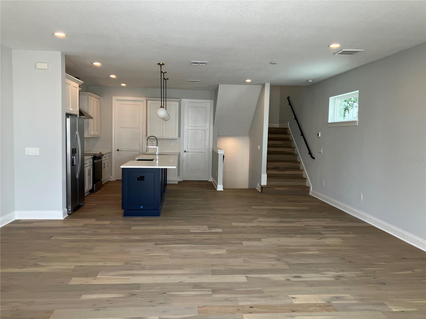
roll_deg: -0.4
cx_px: 213
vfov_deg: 49.7
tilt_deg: -3.7
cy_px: 160
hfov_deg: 63.4
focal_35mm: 28
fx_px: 345
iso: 64
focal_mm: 3.99
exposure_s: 1/120
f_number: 1.8
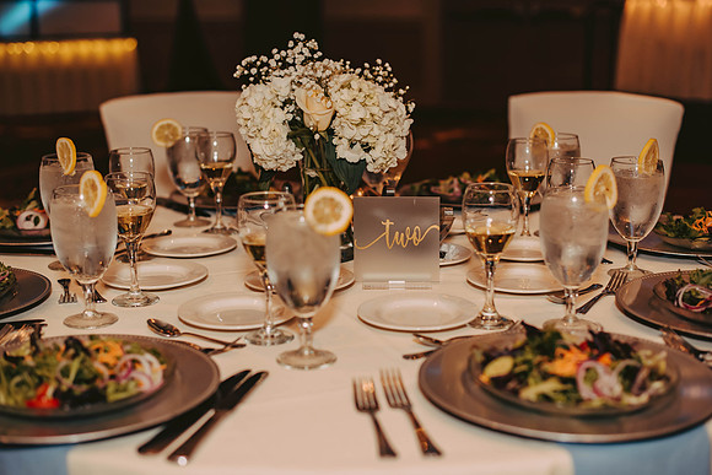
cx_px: 366
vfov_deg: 26.0
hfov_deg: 38.1
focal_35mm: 52
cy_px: 237
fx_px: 1030
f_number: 2
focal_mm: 50
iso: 400
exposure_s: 1/125
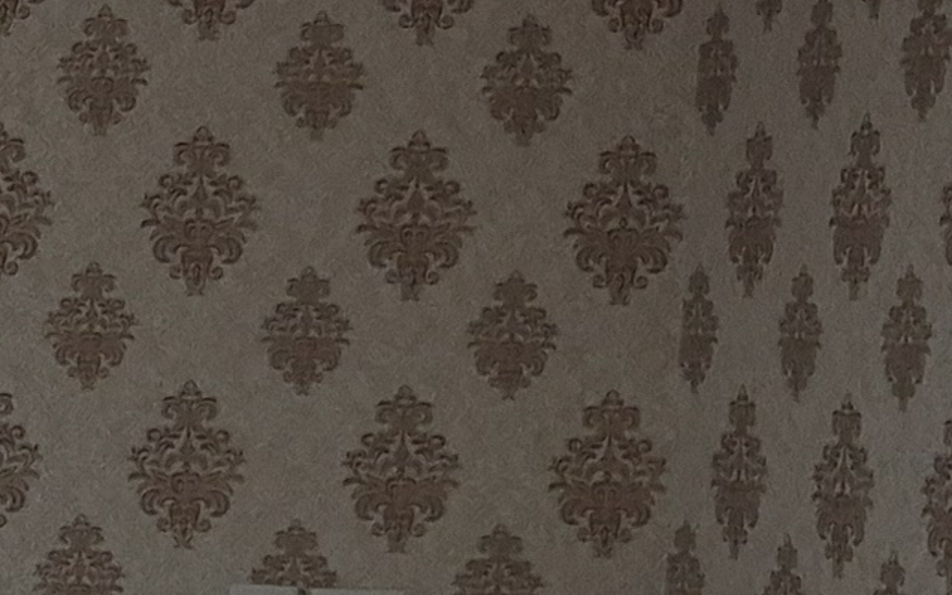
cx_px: -922
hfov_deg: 12.2
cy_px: 614
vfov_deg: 8.5
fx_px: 3969
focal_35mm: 153
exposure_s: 1/180
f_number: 1.8
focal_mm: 5.4
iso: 80
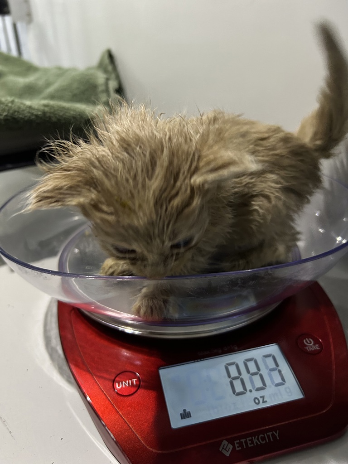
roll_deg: -0.3
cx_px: 174
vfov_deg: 67.3
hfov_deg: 53.1
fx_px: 349
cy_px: 232
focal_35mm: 26
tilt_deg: -27.7
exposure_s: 1/32
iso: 640
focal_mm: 5.7
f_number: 1.5
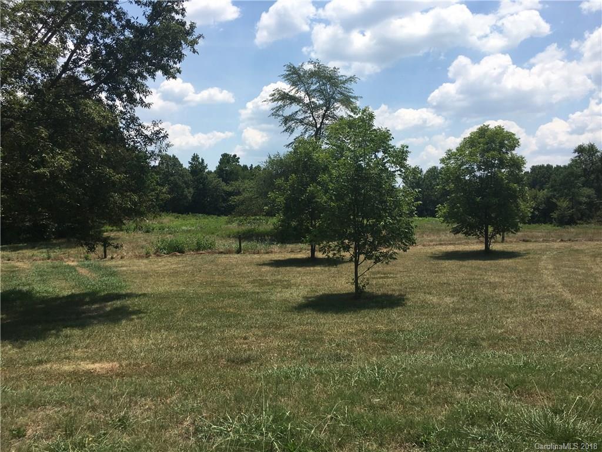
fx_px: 504
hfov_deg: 61.7
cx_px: 301
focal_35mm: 29
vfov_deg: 48.2
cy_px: 226
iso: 25
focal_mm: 4.15
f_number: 2.2
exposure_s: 1/2137
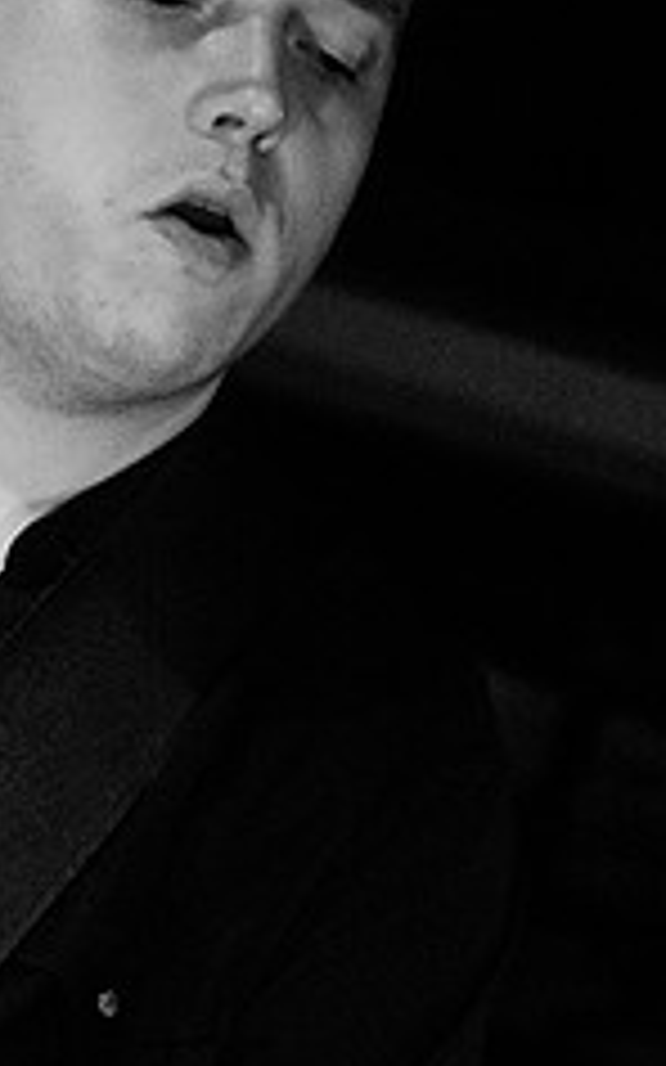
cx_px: 268
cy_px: 697
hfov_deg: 8.7
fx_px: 4388
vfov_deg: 13.8
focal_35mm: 151
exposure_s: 1/60
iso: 800
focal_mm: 52
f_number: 2.8
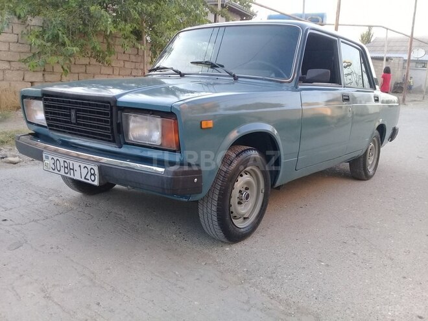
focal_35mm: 31
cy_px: 160
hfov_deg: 58.4
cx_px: 214
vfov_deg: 45.4
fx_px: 383
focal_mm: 3.3
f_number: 2.2
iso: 64
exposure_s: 1/100
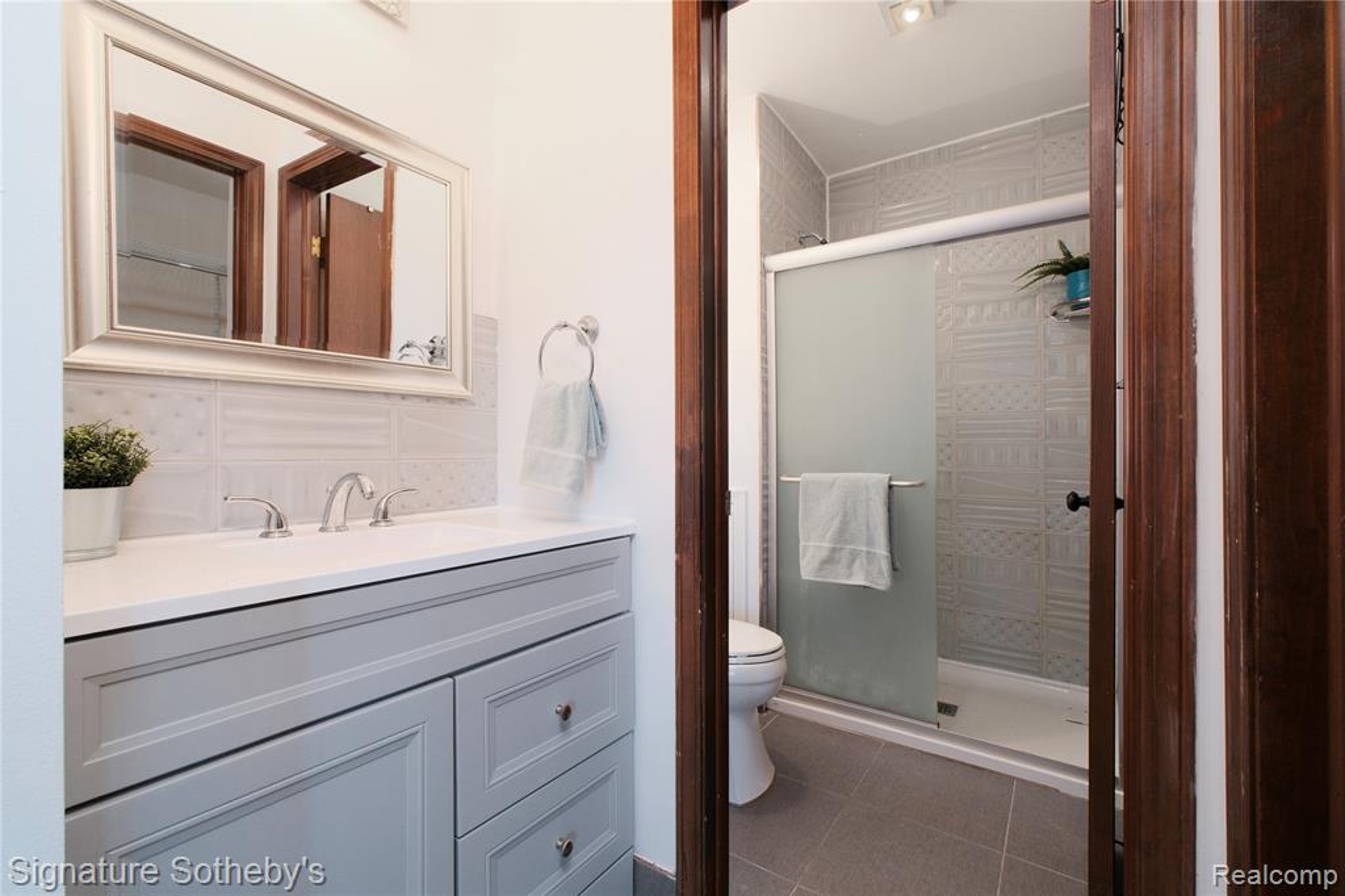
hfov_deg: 100.4
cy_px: 448
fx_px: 560
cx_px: 672
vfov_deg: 77.3
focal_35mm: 15
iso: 640
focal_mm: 10
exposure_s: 1/125
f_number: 7.1
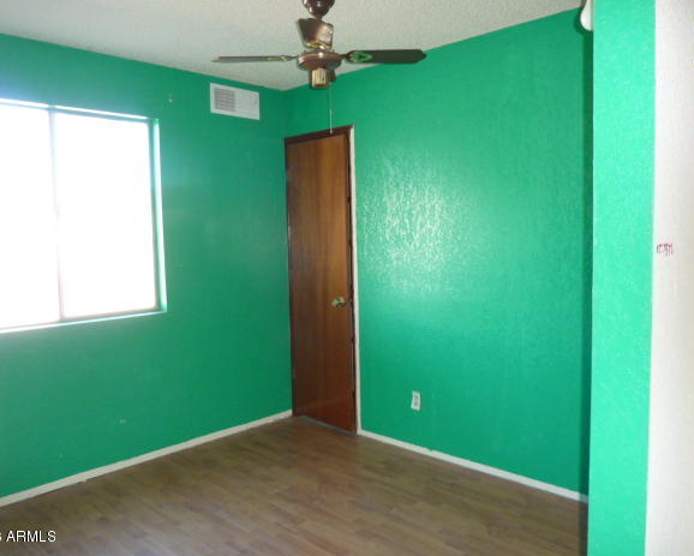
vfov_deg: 53.2
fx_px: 555
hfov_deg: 64.0
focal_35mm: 27
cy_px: 273
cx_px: 346
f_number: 3.3
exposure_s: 1/30
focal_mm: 4.1
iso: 320
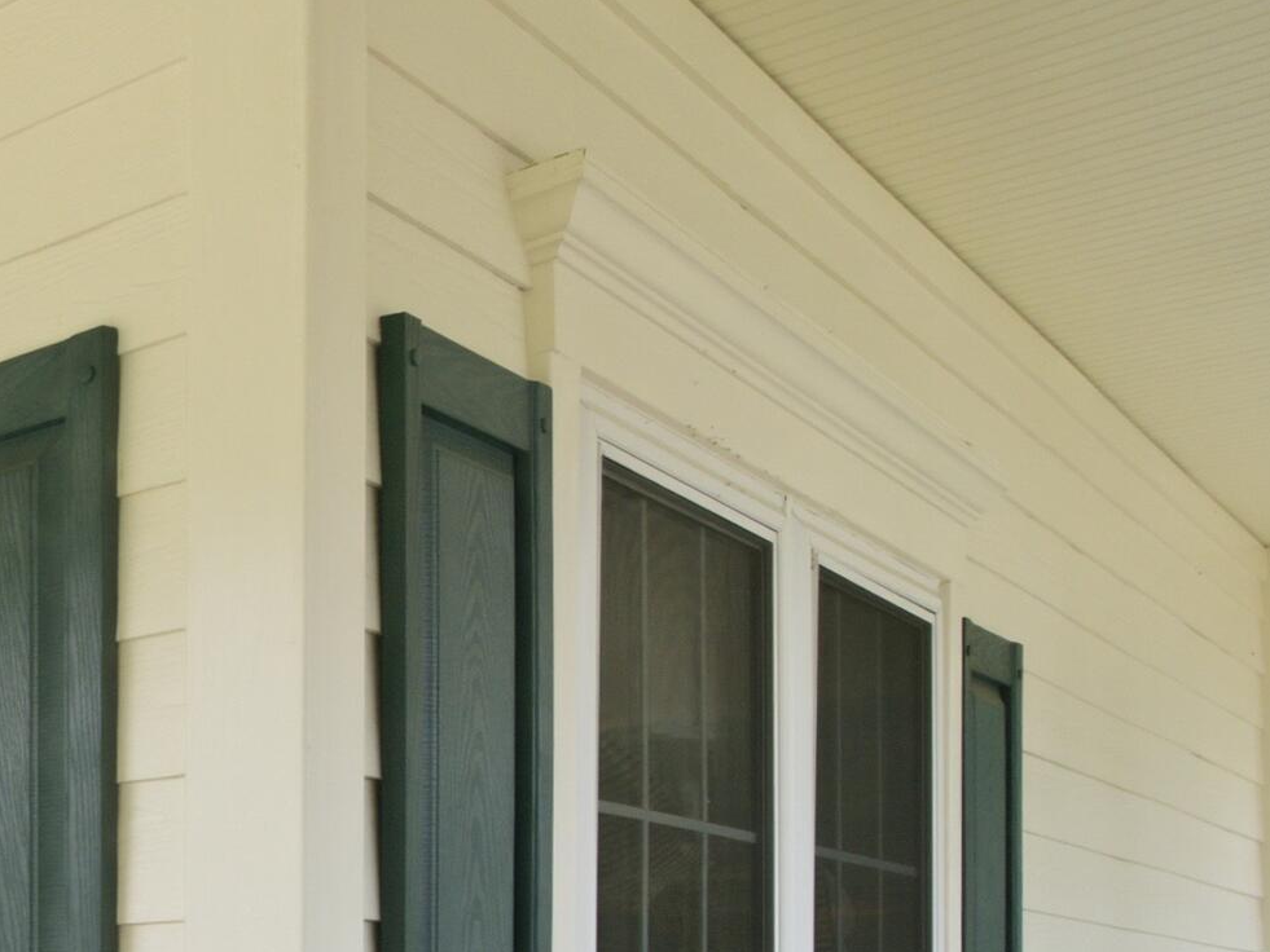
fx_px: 1835
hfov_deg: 27.8
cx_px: -570
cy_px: 1059
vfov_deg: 26.7
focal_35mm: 50
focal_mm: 17
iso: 400
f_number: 6.3
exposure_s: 1/160
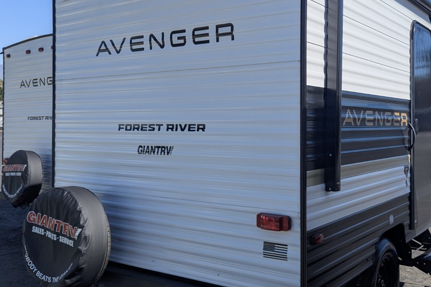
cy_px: 132
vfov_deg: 34.2
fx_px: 467
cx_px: 276
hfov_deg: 48.9
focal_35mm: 39
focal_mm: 6.81
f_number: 1.85
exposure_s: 1/3534
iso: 45
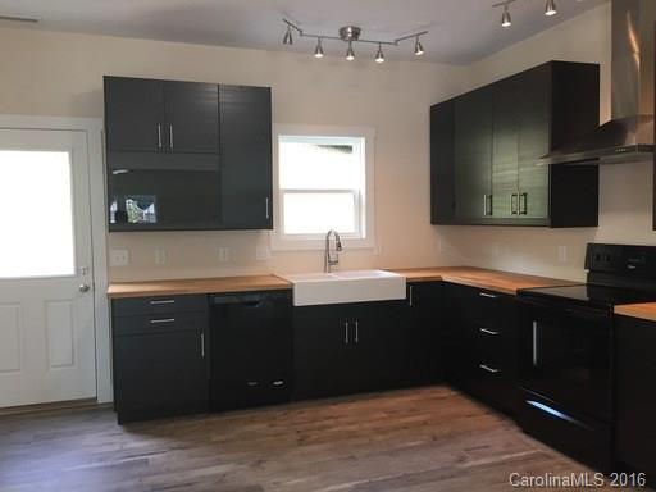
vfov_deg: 48.2
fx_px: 550
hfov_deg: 61.7
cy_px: 246
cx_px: 328
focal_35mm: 29
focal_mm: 4.15
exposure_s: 1/30
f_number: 2.2
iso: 50
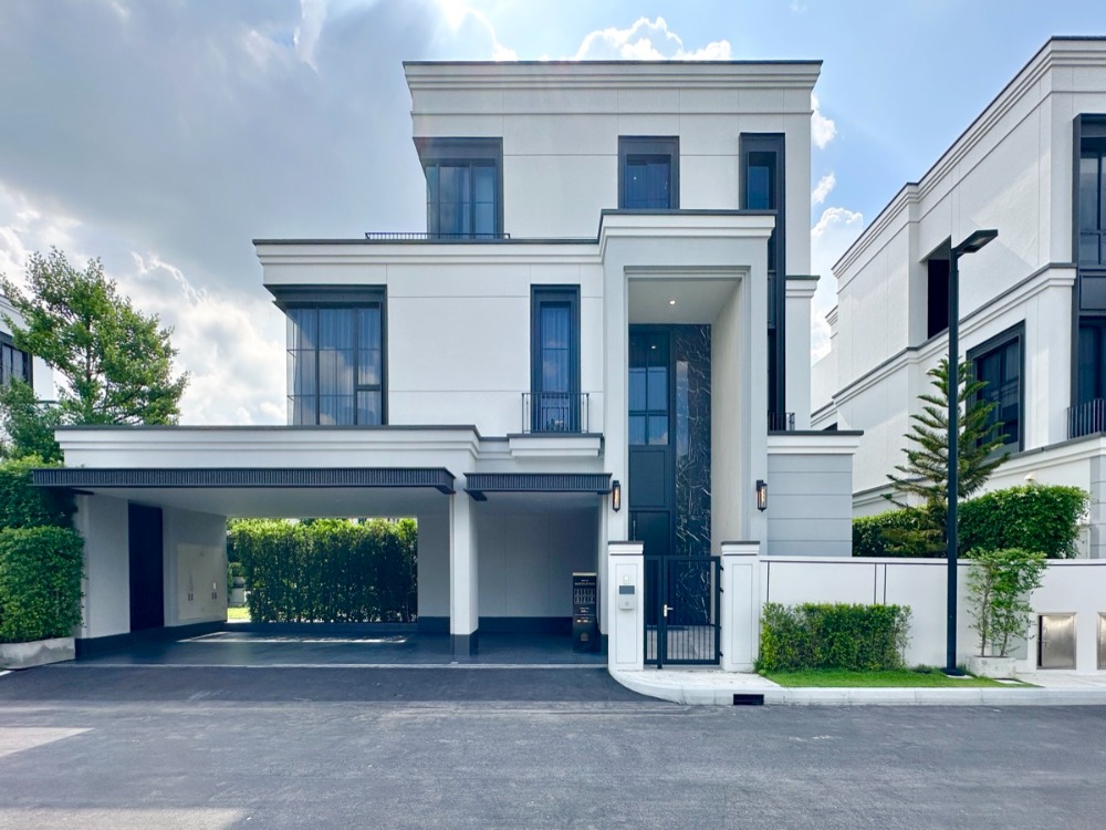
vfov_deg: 85.7
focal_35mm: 14
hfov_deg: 102.1
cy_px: 415
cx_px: 553
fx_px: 447
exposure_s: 1/1453
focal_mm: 2.22
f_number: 2.2
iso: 40
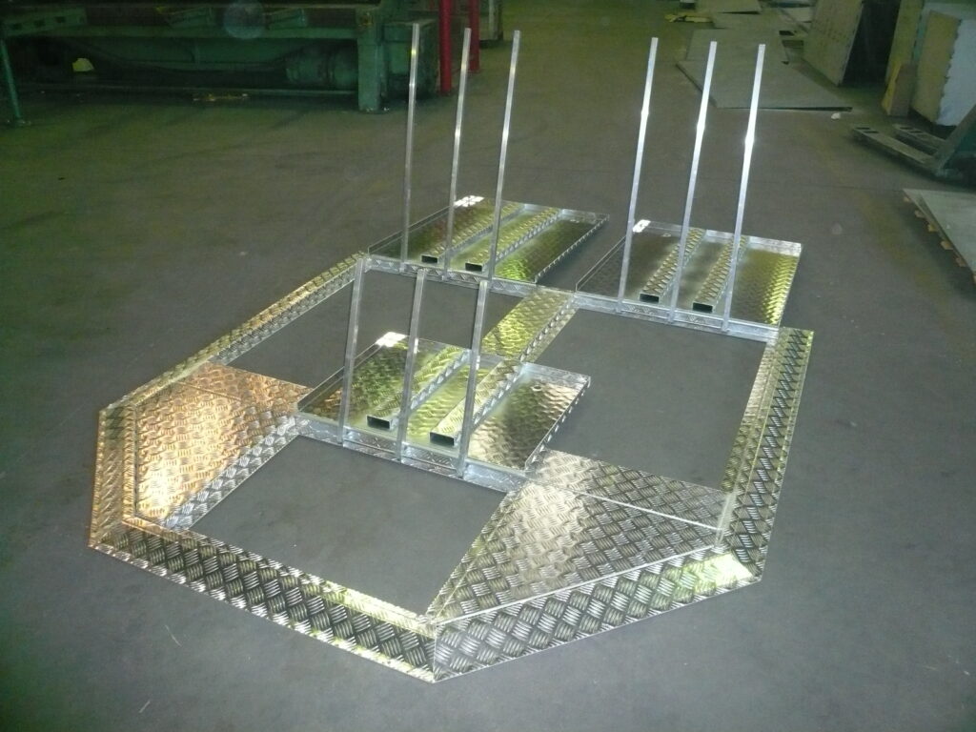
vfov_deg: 49.7
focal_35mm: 28
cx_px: 488
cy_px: 366
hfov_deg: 63.4
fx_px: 789
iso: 400
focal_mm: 4.6
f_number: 2.8
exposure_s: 1/30
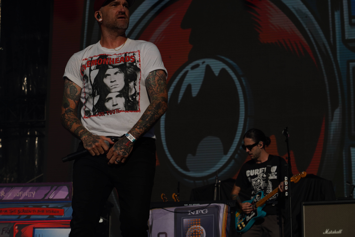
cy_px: 118
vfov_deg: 13.0
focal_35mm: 105
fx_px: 1035
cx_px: 178
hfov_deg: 19.5
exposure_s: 1/1600
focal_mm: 105
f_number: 8
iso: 100
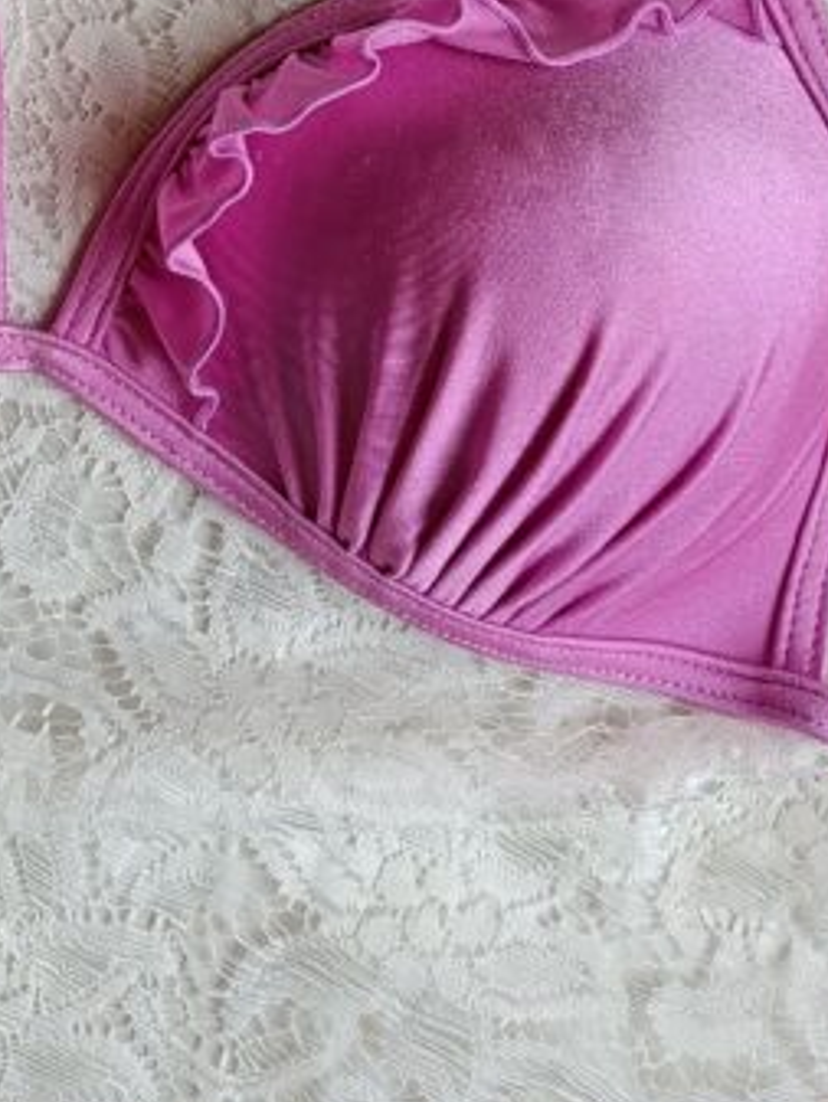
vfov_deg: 31.2
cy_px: -7
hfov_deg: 24.6
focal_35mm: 57
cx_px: 16
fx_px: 1817
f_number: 1.88
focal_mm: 5.59
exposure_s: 1/101
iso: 93
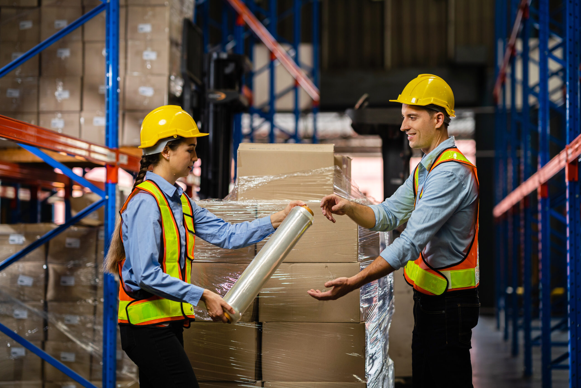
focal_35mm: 85
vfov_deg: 16.1
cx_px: 290
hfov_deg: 23.9
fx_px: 1372
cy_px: 194
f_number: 2
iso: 250
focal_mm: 85
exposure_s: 1/200
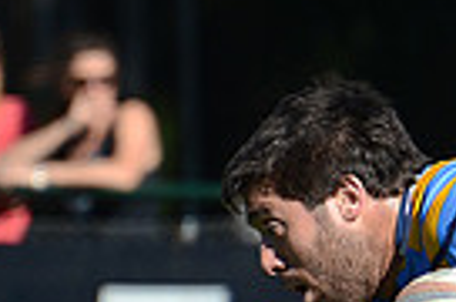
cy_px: 542
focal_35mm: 1155
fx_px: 14596
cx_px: 469
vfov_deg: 1.2
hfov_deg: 1.8
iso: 320
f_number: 5.6
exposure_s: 1/1250
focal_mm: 270
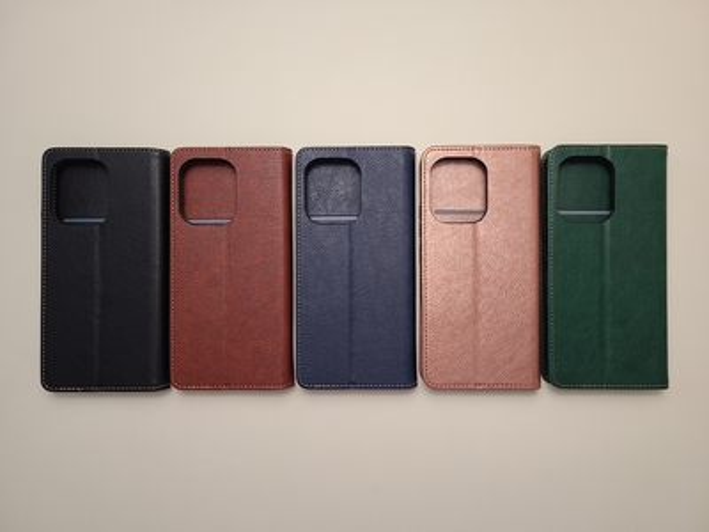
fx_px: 533
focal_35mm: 26
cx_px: 354
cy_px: 266
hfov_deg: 67.3
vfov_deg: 53.1
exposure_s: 1/100
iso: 64
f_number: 1.8
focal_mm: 5.4
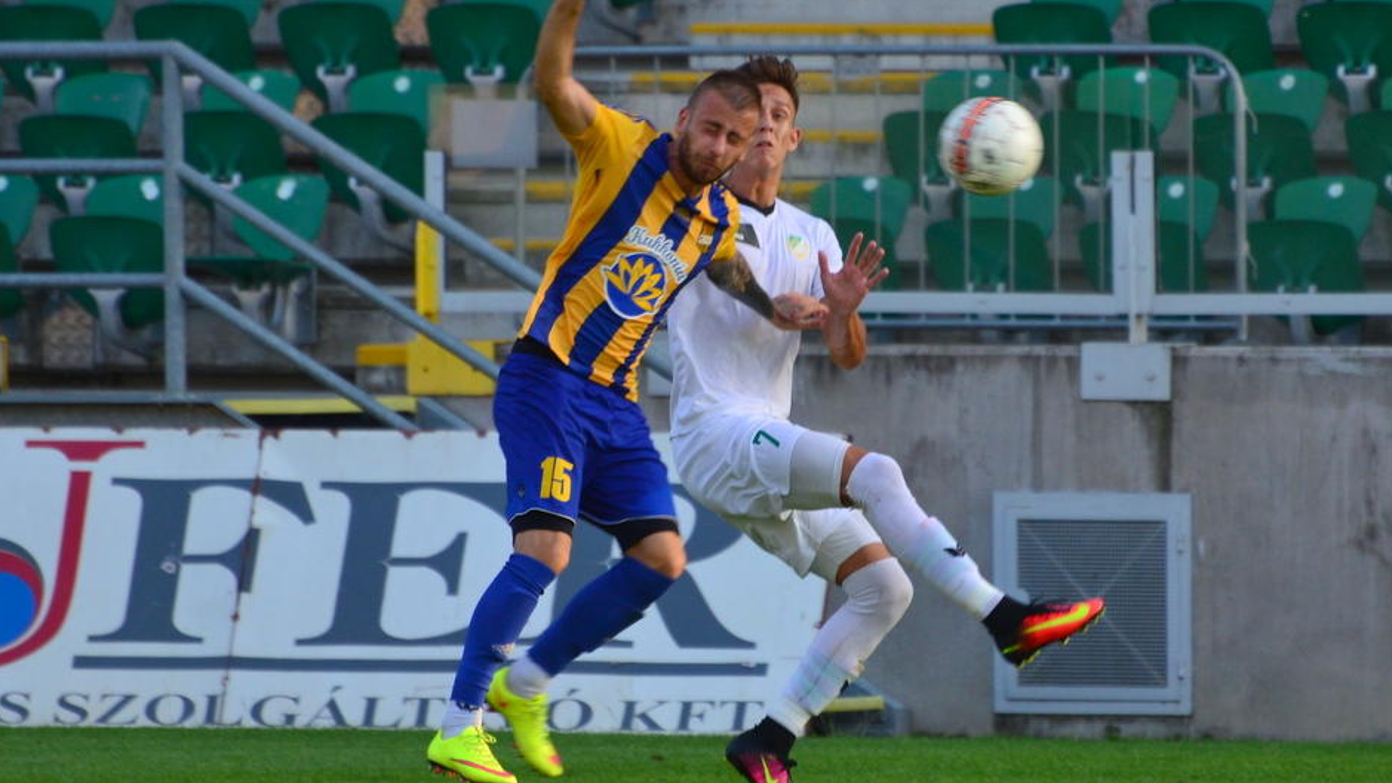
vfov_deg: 2.0
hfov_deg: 3.6
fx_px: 22218
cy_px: 392
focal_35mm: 602
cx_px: 798
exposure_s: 1/500
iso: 400
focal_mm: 300
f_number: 5.6
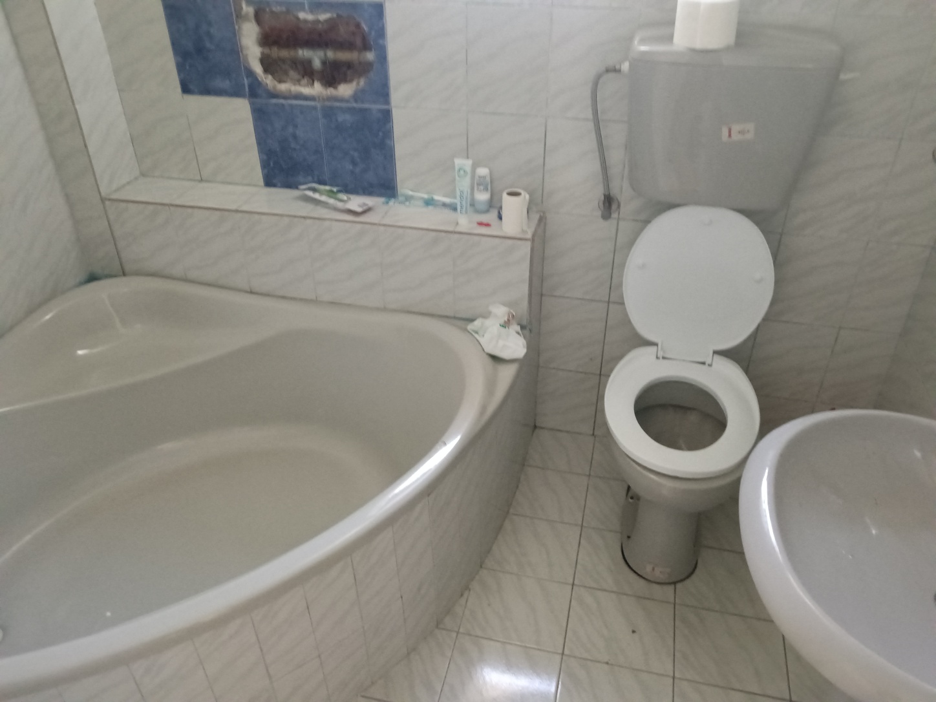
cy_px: 351
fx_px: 730
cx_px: 468
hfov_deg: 65.3
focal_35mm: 27
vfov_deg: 51.4
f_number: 1.9
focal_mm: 4.95
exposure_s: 1/25
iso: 2500
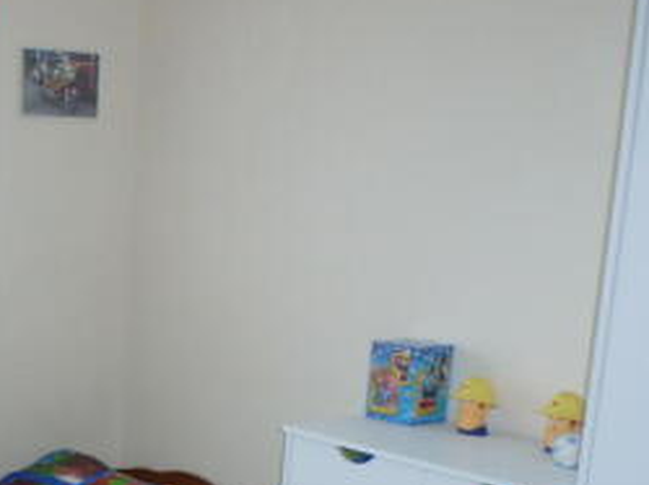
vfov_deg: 25.3
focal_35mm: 56
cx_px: -103
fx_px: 1049
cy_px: 427
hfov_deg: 30.0
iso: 125
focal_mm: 4.3
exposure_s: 1/60
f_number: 3.3
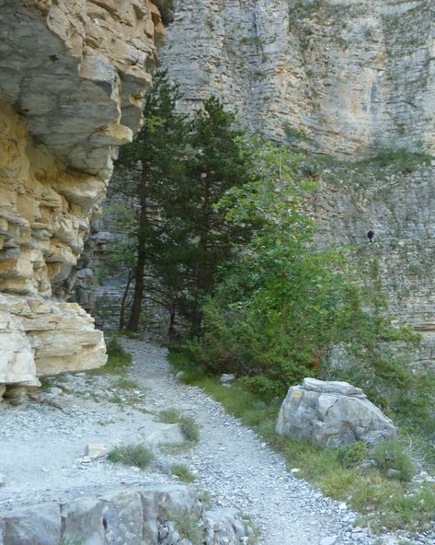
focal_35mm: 33
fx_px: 531
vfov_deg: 54.2
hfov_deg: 44.0
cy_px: 272
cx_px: 280
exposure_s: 1/30
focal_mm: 4.1
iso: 100
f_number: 3.3
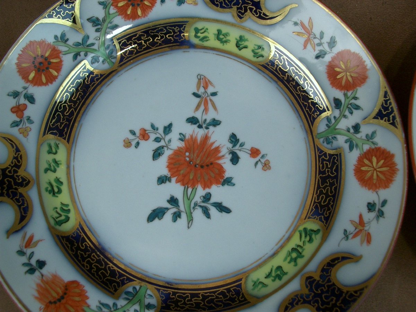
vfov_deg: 35.1
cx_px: 208
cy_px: 156
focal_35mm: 41
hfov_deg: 45.8
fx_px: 493
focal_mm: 6.8
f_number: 2.8
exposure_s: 1/80
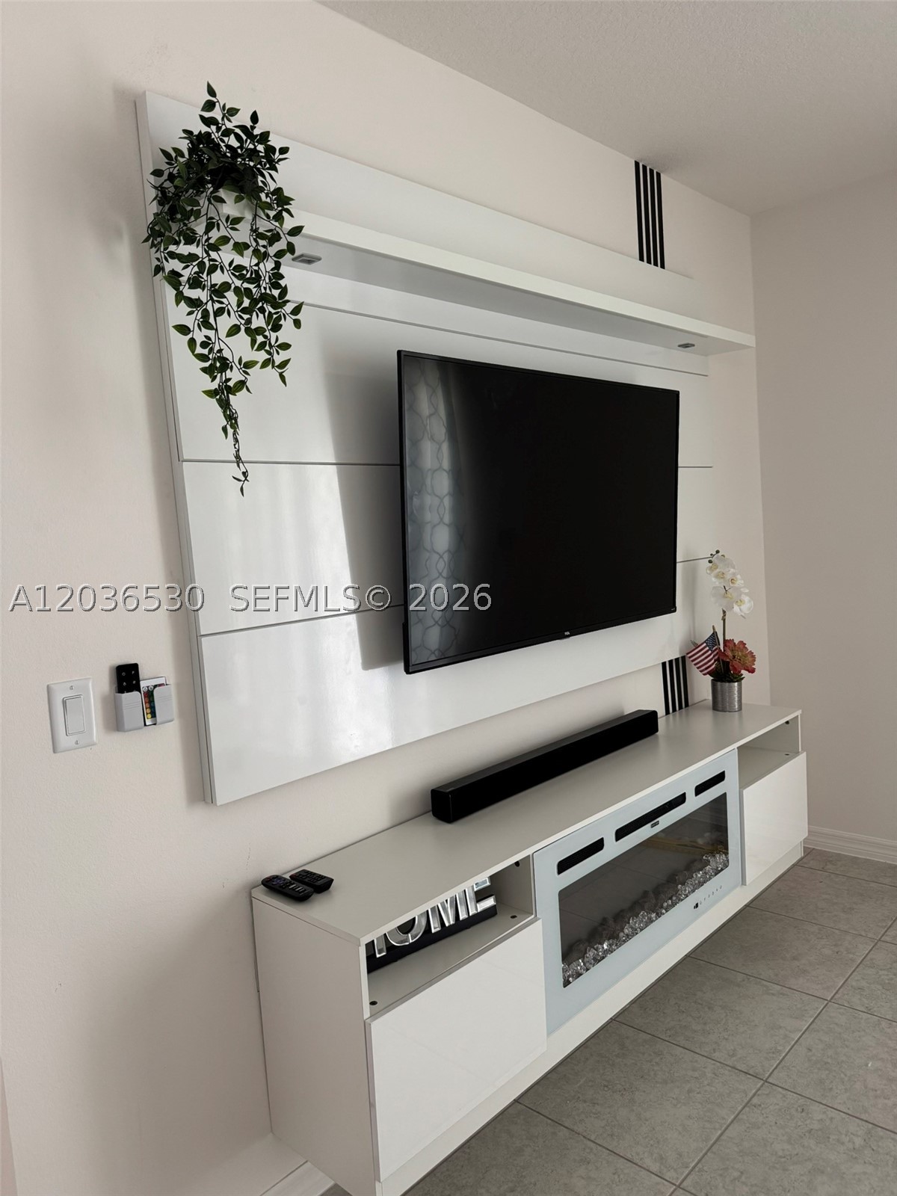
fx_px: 829
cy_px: 598
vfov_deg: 71.6
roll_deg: +4.5
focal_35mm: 24
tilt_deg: -4.9
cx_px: 448
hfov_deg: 56.8
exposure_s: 1/72
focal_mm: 6.76
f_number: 1.78
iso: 200
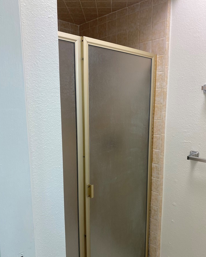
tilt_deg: -9.7
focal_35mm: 29
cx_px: 107
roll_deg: +0.9
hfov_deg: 50.0
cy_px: 141
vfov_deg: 60.3
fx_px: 221
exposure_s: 1/120
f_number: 1.8
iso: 100
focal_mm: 4.25
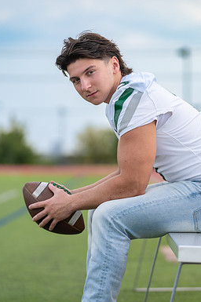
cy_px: 151
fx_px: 1619
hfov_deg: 7.1
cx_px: 134
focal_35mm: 193
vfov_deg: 10.7
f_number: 2.8
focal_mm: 125
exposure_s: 1/500
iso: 100
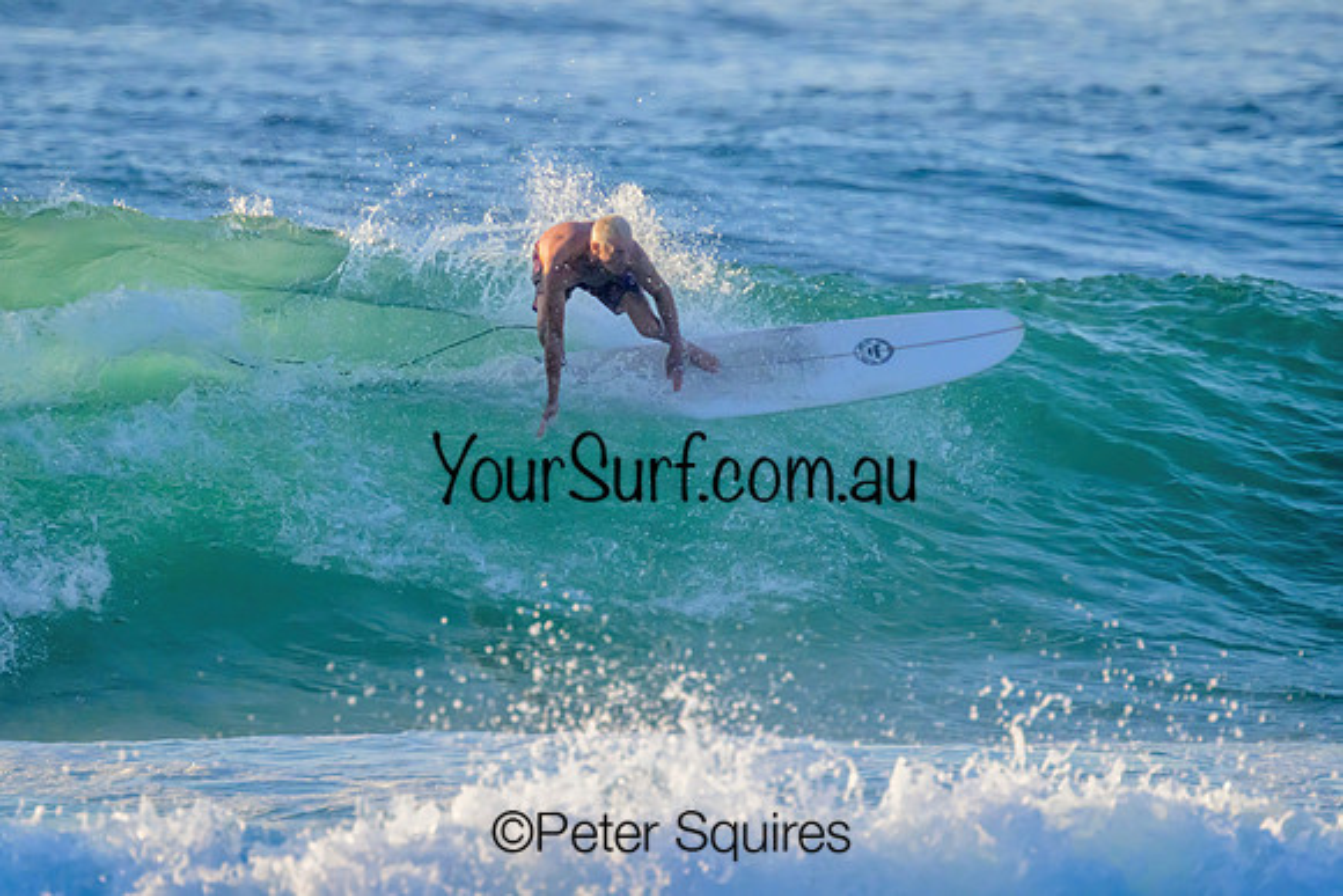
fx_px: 35559
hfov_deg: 2.2
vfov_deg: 1.4
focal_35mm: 953
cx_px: 681
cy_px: 373
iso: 2200
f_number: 11
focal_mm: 800
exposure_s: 1/1600
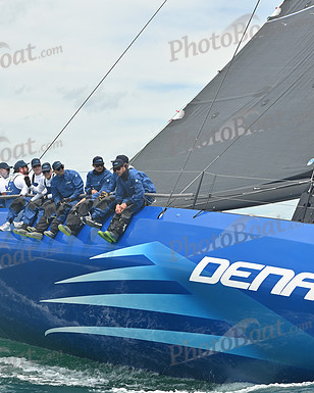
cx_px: 116
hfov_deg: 15.5
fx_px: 1150
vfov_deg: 19.4
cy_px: 196
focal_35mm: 99
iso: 250
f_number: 7.1
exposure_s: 1/1250
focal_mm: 70
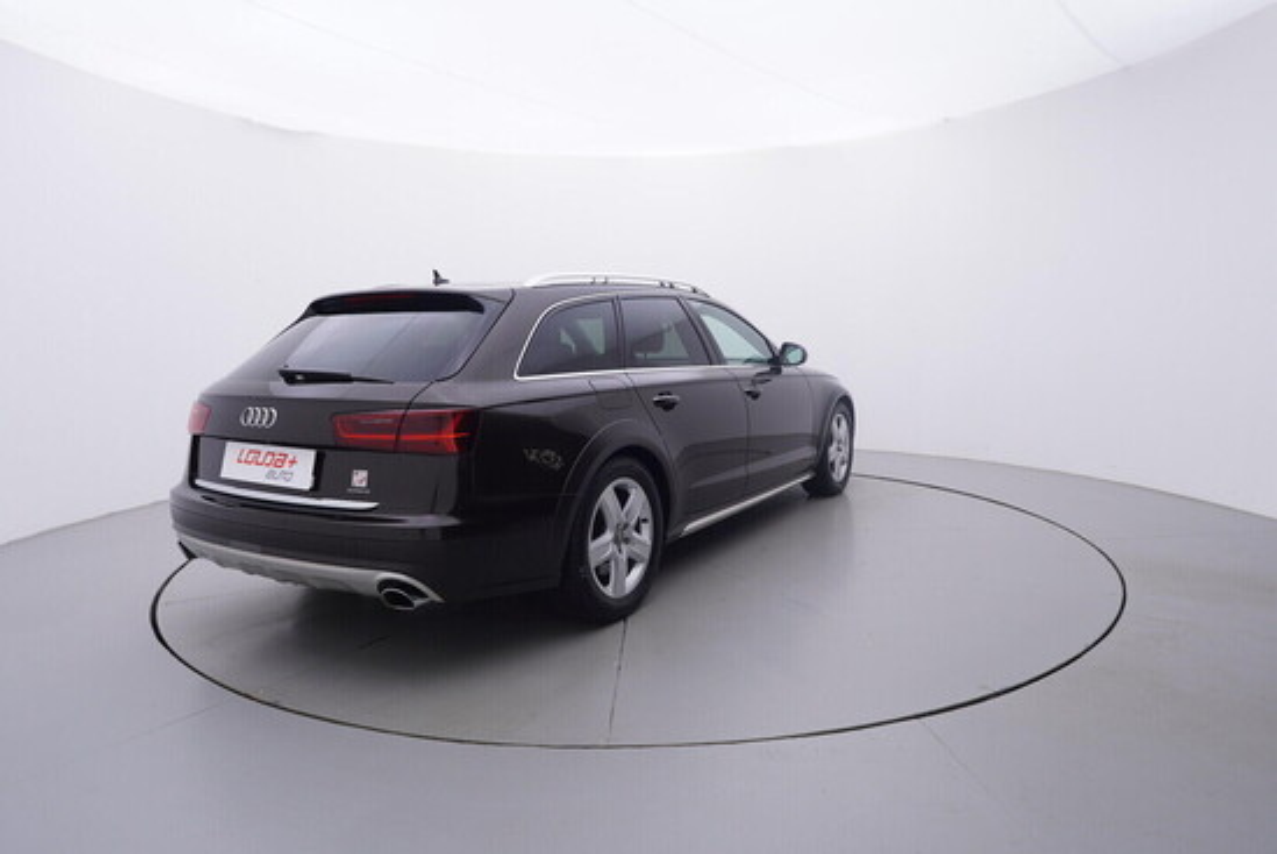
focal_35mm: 22
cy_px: 427
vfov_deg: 56.2
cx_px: 638
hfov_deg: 77.3
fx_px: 799
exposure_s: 1/80
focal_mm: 15
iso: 200
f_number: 5
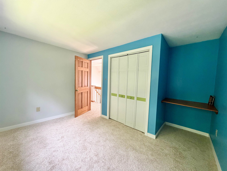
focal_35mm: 14
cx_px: 114
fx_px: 92
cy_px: 86
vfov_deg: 85.7
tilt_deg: -2.7
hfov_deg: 102.1
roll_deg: -1.6
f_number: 2.2
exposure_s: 1/75
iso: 320
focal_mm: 2.22
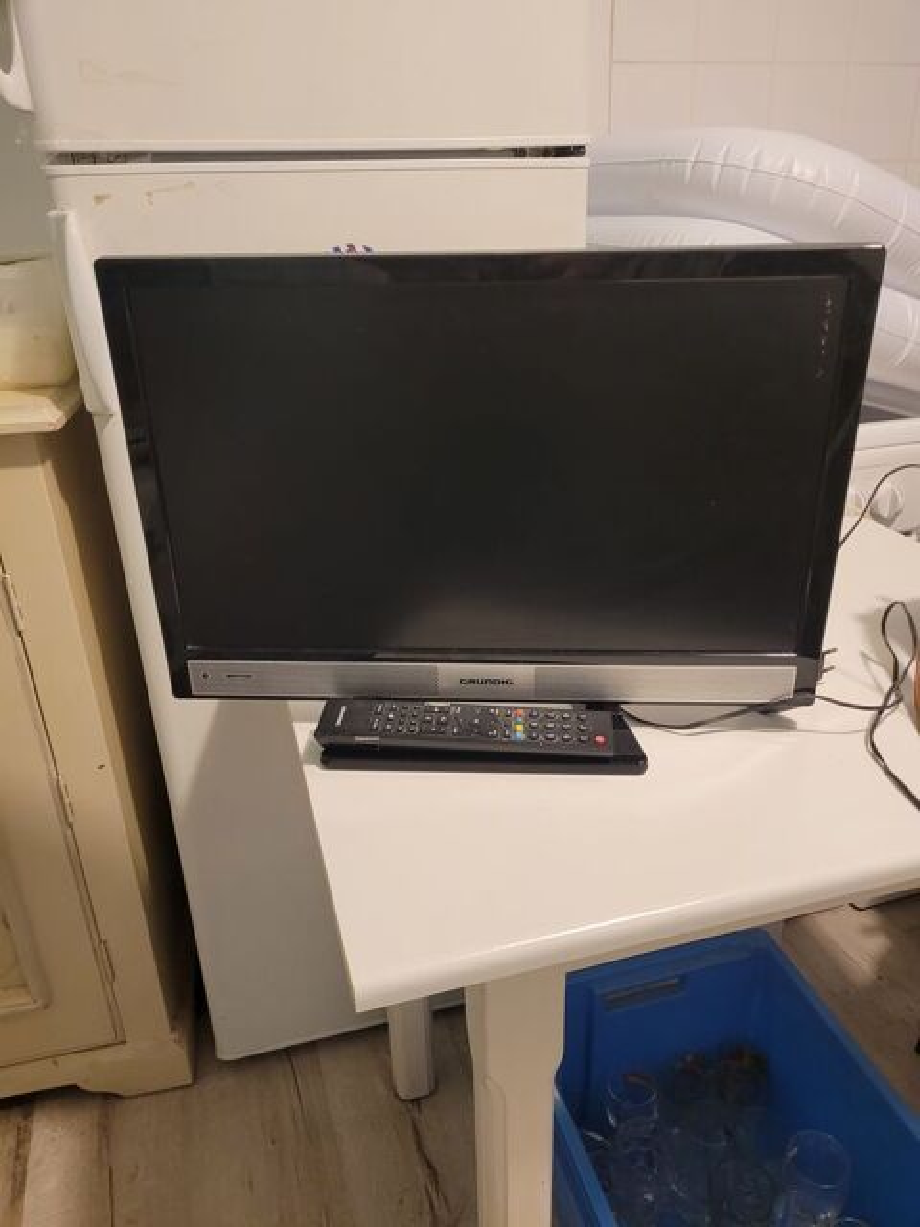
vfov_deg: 67.3
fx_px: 921
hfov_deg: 53.1
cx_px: 460
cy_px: 614
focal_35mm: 26
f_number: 1.8
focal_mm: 5.4
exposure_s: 1/50
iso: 320
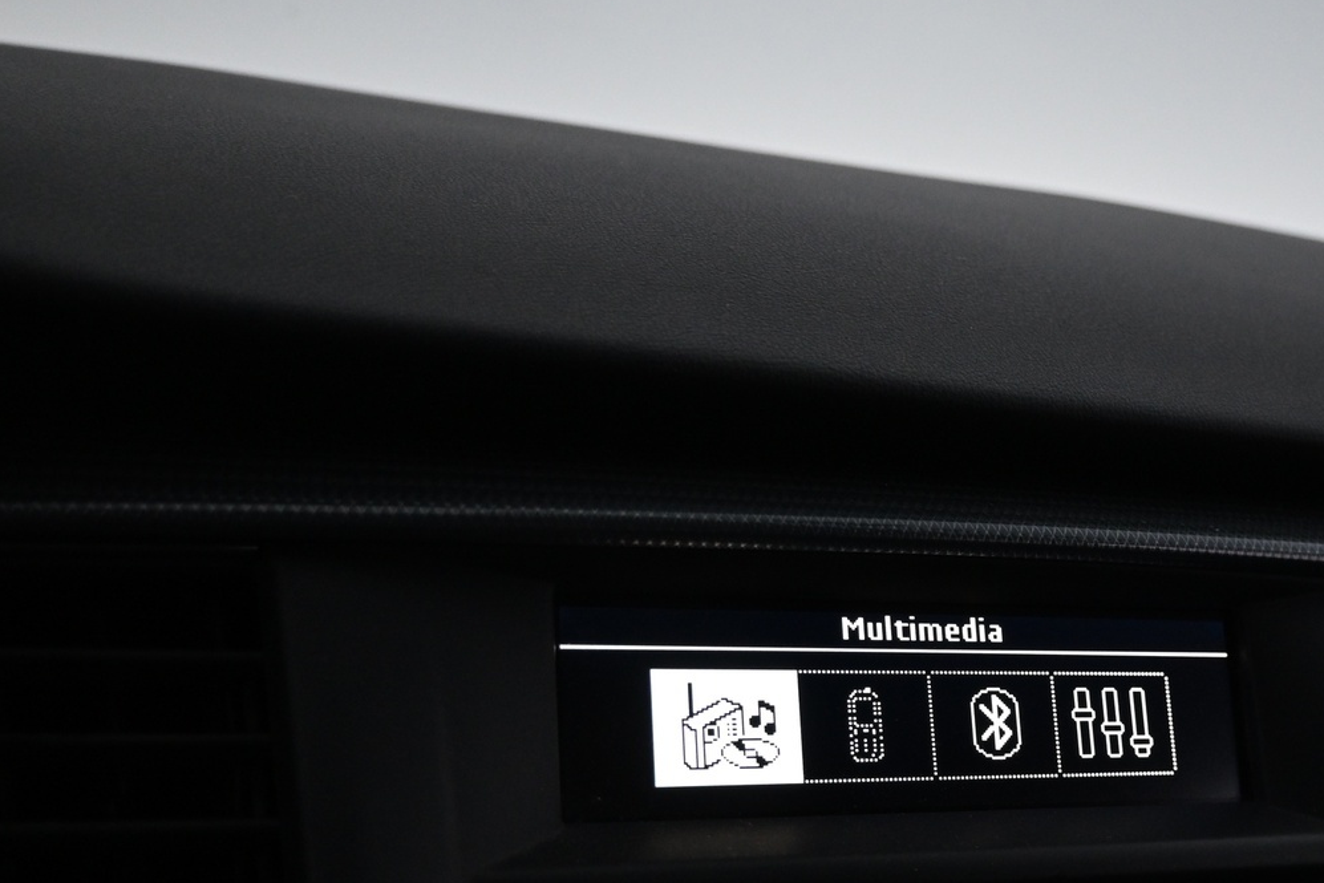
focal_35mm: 39
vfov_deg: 33.4
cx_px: 879
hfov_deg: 48.7
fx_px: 1434
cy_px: 689
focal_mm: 16
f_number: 3.5
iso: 1400
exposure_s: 1/125
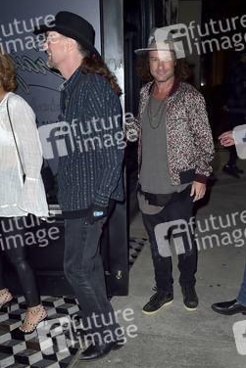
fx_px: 348
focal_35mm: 34
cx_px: 116
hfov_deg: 38.9
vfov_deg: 55.8
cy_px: 185
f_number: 6.3
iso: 400
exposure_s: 1/250
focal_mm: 32
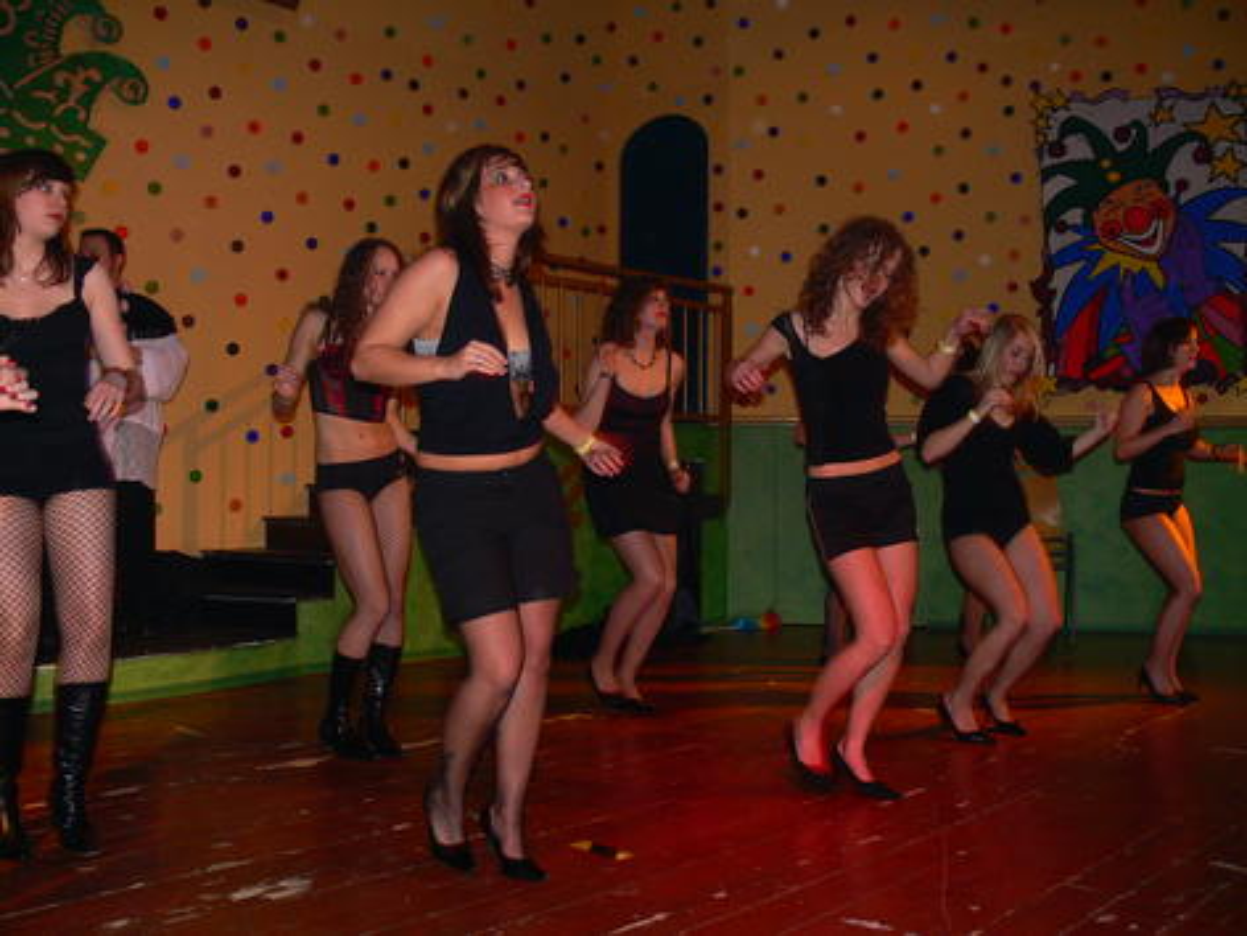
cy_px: 468
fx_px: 1261
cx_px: 624
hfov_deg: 52.6
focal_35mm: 35
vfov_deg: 40.7
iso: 100
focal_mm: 7.4
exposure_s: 1/30
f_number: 3.6
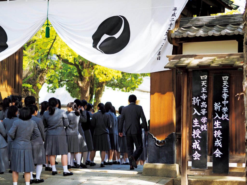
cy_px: 92
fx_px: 642
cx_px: 124
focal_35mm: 90
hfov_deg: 21.8
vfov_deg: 16.4
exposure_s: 1/2000
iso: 200
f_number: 1.8
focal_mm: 45
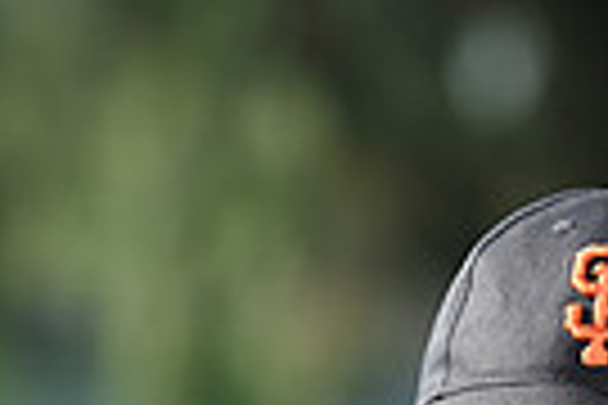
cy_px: 760
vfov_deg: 2.1
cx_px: 608
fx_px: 11213
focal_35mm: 664
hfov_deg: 3.1
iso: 200
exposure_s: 1/800
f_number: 4
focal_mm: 155
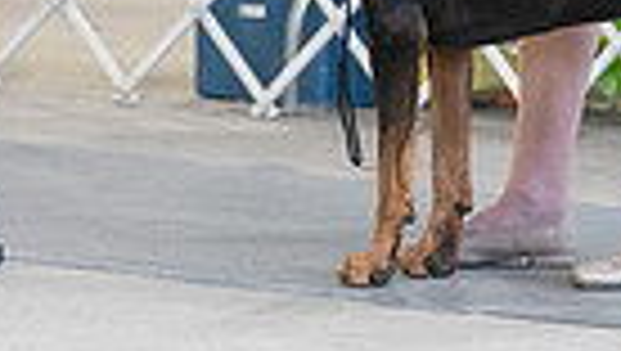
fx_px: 10435
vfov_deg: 1.9
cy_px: -281
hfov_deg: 3.4
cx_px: 410
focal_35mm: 633
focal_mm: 144
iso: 4000
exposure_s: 1/320
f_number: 2.8
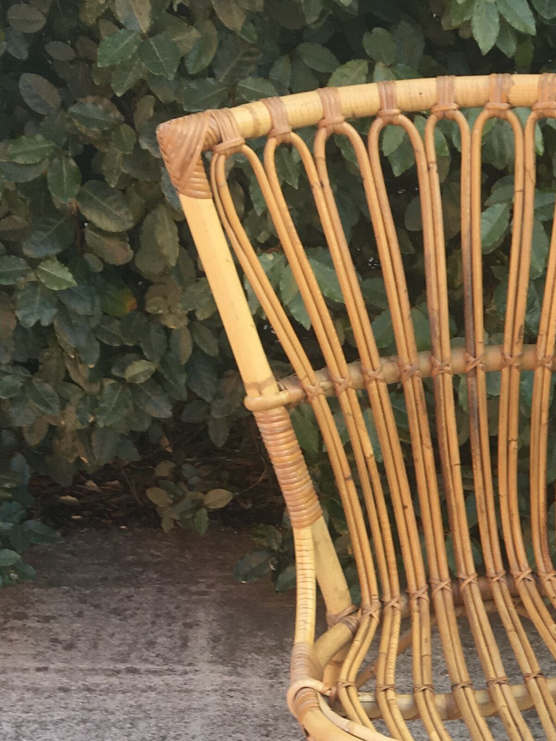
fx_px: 1564
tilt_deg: -42.7
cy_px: 857
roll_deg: -1.6
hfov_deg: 19.1
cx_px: 656
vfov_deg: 24.5
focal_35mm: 73
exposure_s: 1/103
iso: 25
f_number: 2.2
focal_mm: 4.15
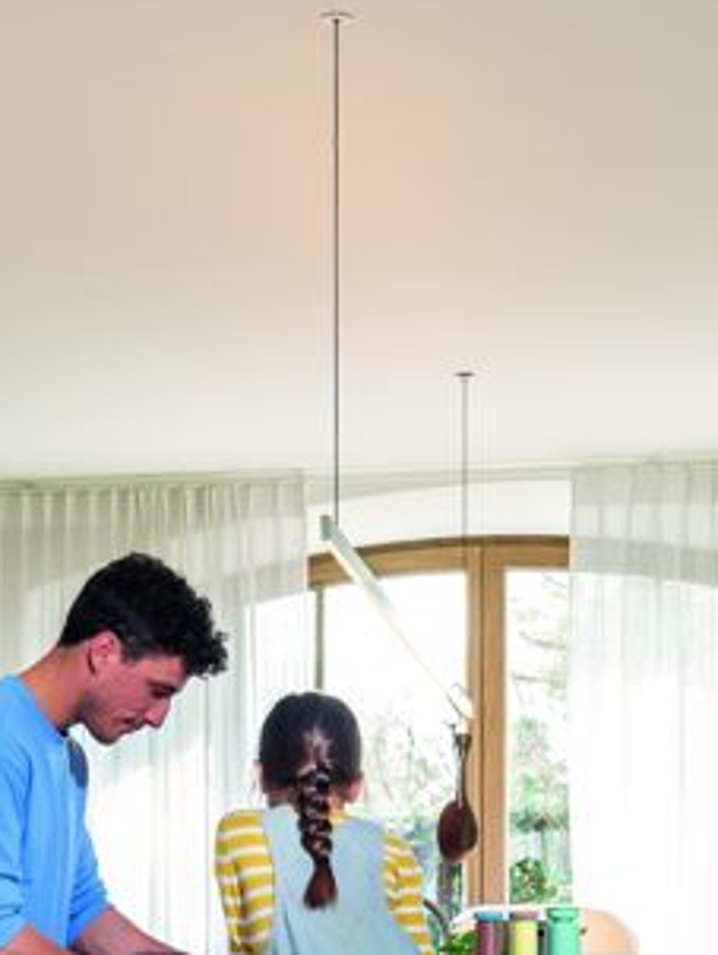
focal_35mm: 96
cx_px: 108
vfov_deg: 19.3
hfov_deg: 15.3
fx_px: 2651
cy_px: 1129
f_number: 5.6
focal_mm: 36.2
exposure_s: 1/125
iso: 640
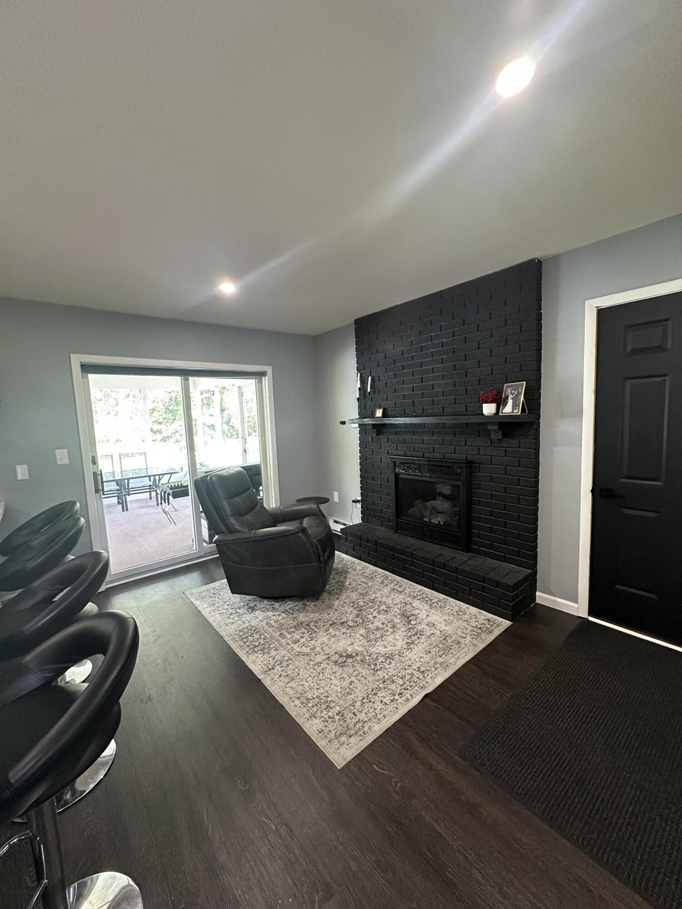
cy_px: 454
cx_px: 341
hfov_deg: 85.7
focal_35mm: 14
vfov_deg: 102.1
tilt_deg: -5.9
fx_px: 368
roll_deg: +1.5
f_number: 2.2
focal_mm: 2.22
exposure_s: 1/60
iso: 500
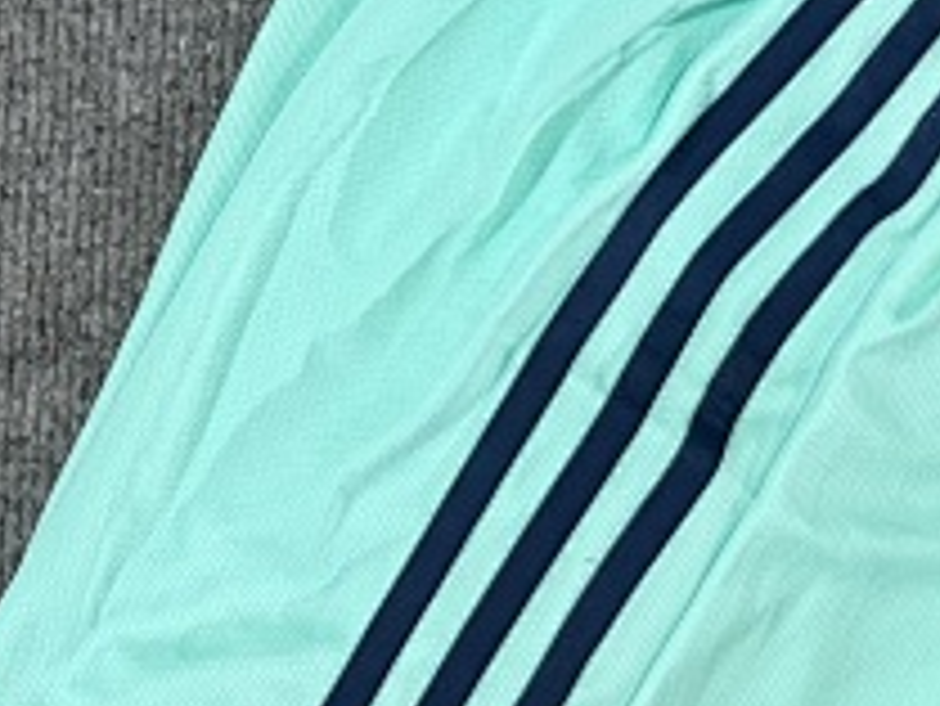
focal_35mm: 124
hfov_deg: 14.9
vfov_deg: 11.7
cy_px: -139
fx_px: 3369
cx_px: -423
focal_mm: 6.76
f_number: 1.78
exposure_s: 1/50
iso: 640
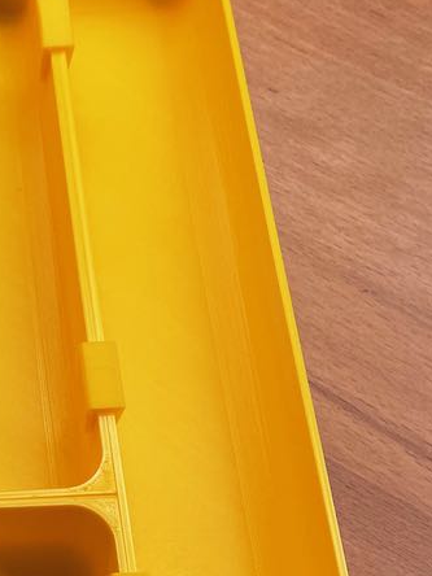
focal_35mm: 75
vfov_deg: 25.7
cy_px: 422
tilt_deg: -66.5
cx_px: -186
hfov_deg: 17.9
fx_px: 1248
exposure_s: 1/116
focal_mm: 4.2
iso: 64
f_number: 1.6
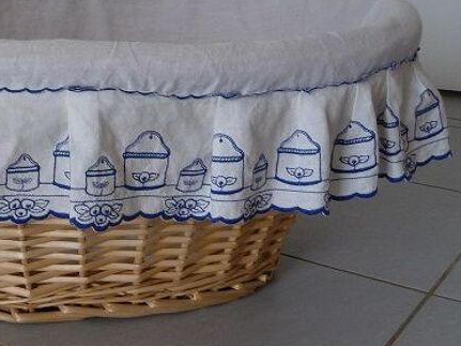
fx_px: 865
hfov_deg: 28.9
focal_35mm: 65
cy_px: 193
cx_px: 62
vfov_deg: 22.6
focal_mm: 4.7
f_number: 3.3
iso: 100
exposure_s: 1/30
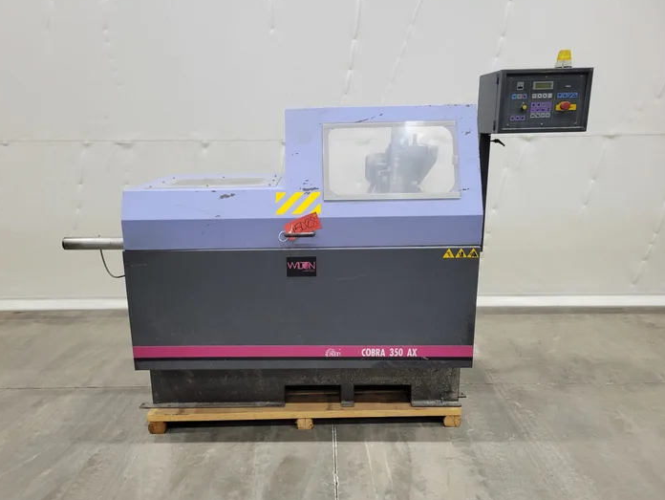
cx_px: 323
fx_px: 538
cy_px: 262
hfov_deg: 63.4
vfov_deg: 49.8
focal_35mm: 28
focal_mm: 5.4
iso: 250
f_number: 1.8
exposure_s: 1/39
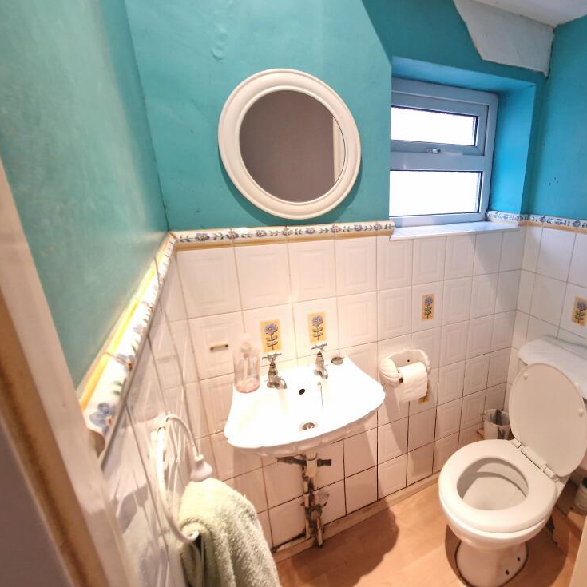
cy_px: 281
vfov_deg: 87.4
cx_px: 394
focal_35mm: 16
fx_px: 307
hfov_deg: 84.3
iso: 1250
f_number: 2.2
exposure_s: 1/25
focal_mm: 2.2
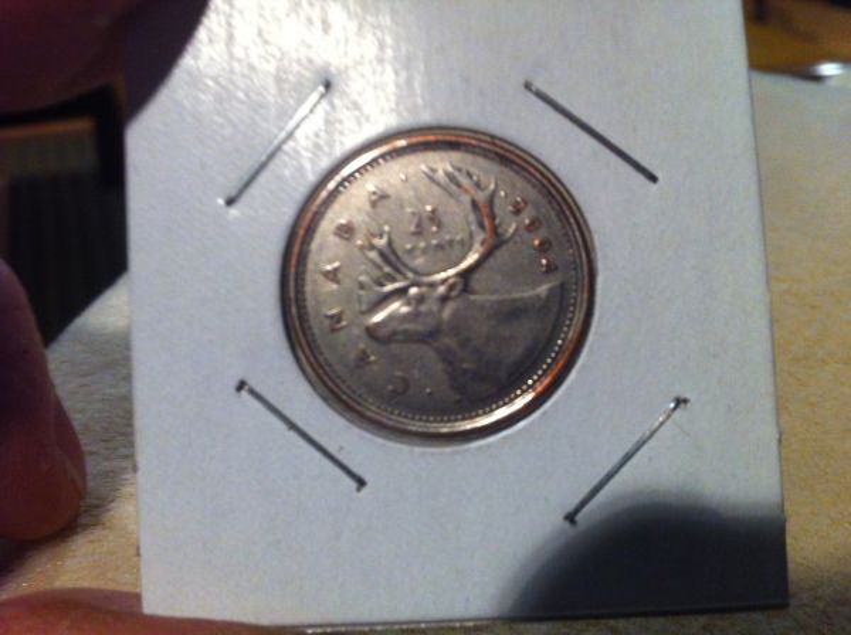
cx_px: 426
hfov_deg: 52.7
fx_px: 859
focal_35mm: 35
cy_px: 318
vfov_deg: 40.6
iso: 200
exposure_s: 1/15
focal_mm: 3.85
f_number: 2.8
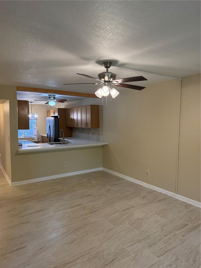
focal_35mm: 24
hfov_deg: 56.8
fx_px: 186
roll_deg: +0.0
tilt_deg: -4.0
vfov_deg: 71.6
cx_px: 100
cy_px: 134
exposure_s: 1/120
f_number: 1.78
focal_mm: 6.76
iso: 200
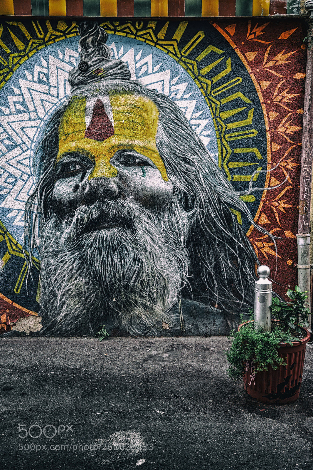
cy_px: 235
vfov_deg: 46.4
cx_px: 156
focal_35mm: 42
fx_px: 548
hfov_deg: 31.9
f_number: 4
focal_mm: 28
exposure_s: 1/40
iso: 100
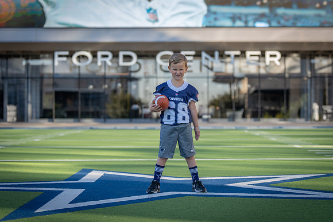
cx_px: 185
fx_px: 872
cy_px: 115
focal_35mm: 94
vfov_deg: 14.5
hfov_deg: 21.6
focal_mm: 82
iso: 125
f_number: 2.8
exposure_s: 1/640
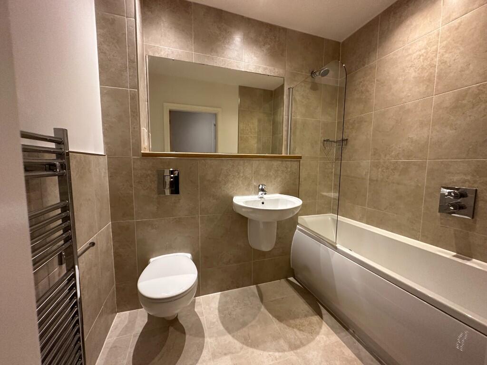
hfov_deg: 102.1
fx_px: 197
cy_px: 182
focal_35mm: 14
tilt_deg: -5.3
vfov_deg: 85.7
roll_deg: -0.8
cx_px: 244
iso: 250
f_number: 2.2
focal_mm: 2.22
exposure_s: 1/50
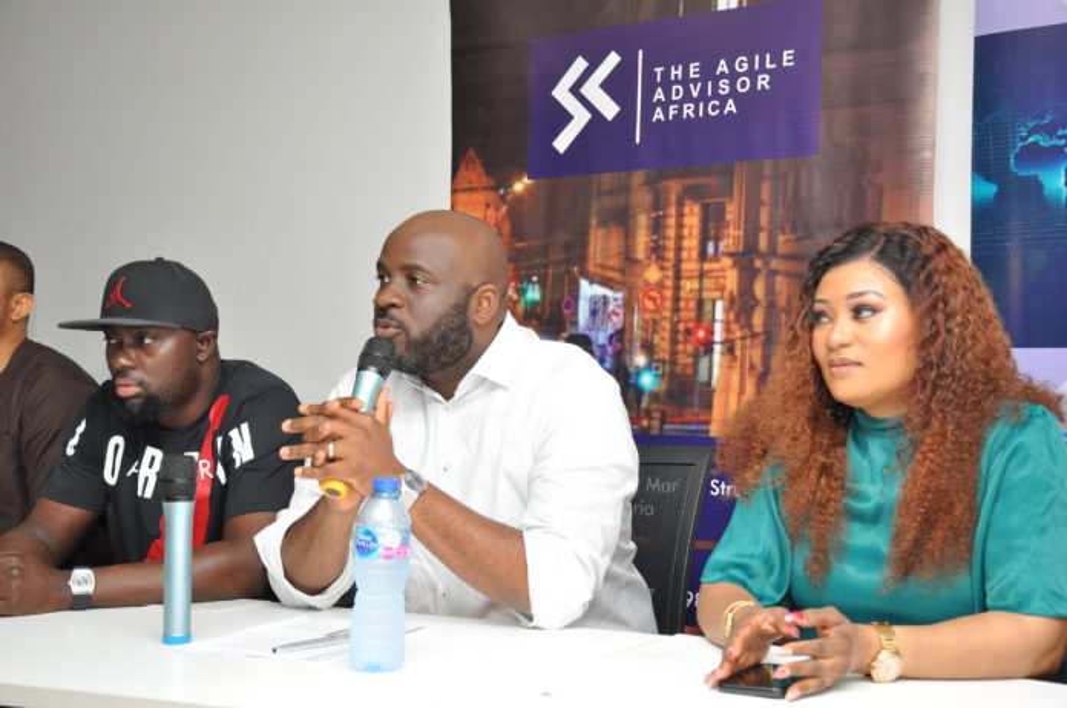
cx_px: 534
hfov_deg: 37.9
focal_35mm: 52
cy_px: 354
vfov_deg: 25.7
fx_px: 1554
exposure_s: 1/125
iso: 640
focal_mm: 35
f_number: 5.6
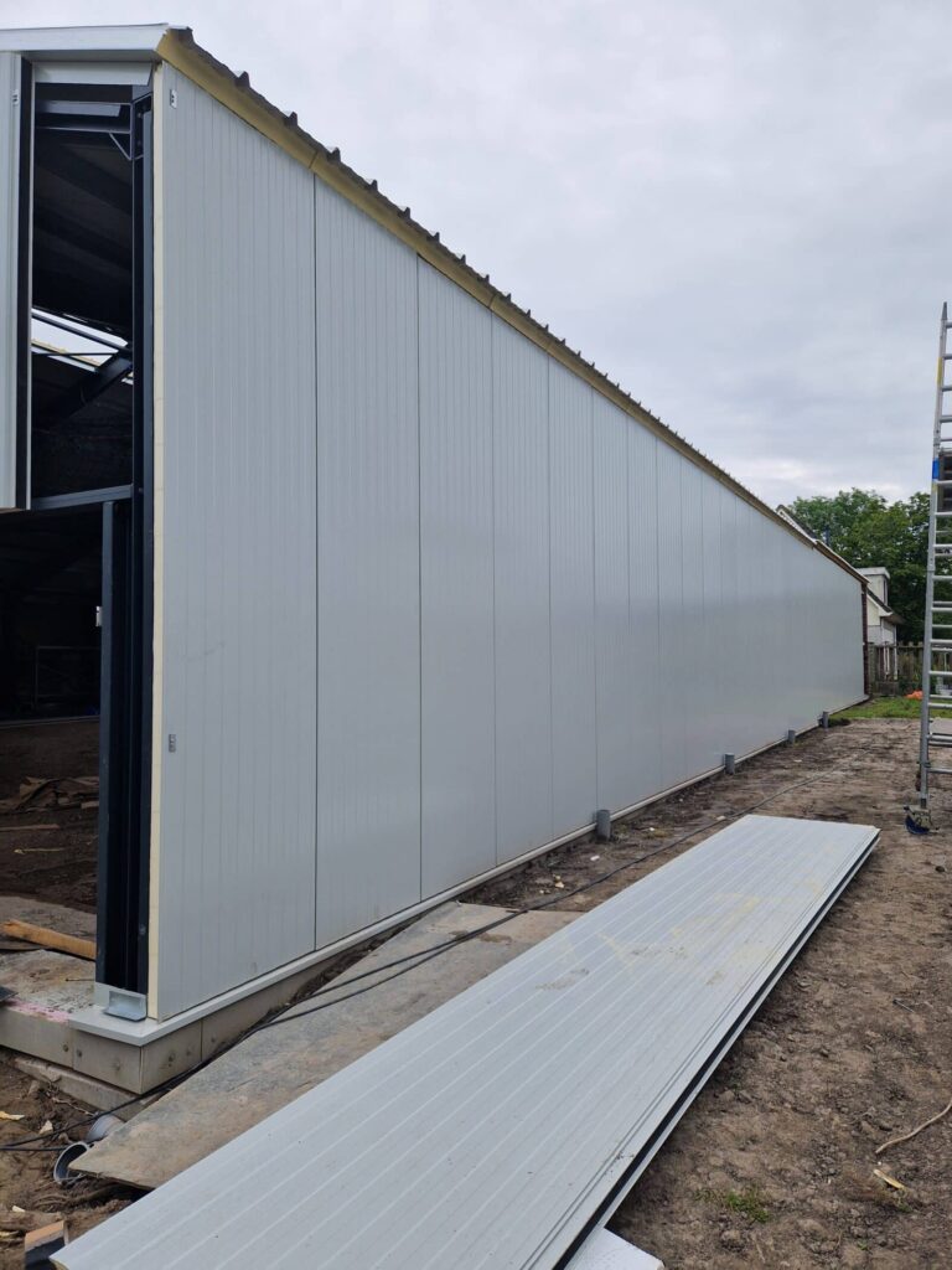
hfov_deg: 58.9
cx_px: 476
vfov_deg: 73.9
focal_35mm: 23
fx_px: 843
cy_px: 635
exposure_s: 1/1392
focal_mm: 5.4
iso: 50
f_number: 1.8
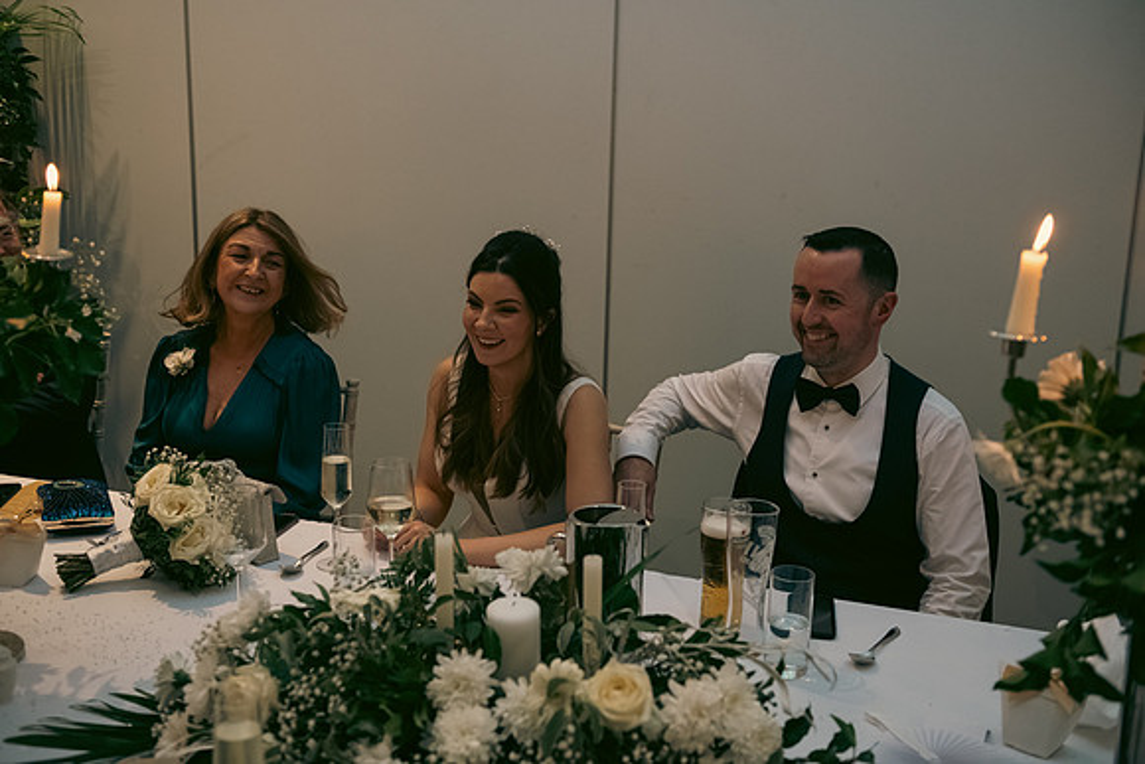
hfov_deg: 44.5
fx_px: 1400
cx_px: 572
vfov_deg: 30.5
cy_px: 382
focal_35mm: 44
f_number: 3.5
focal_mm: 44
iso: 2000
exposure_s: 1/160
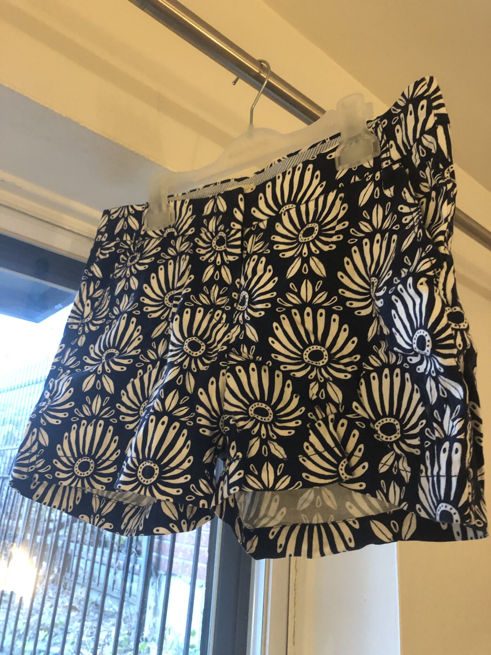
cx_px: 246
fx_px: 530
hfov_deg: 49.7
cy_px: 328
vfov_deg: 63.4
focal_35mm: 28
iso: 100
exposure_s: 1/5
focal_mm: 3.99
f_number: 1.8
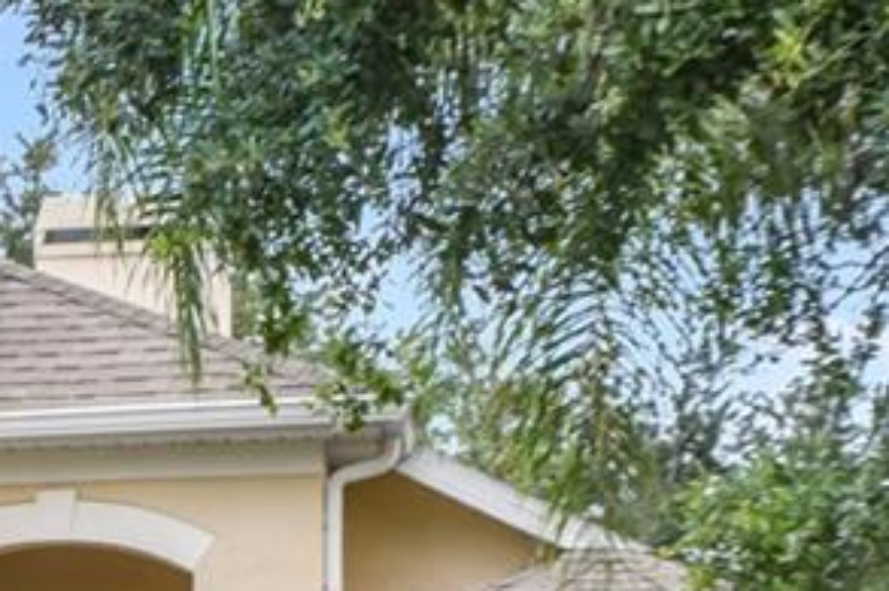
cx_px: -319
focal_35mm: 210
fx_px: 5183
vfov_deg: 6.5
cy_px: 788
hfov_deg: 9.6
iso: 220
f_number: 8
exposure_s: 1/250
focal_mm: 40
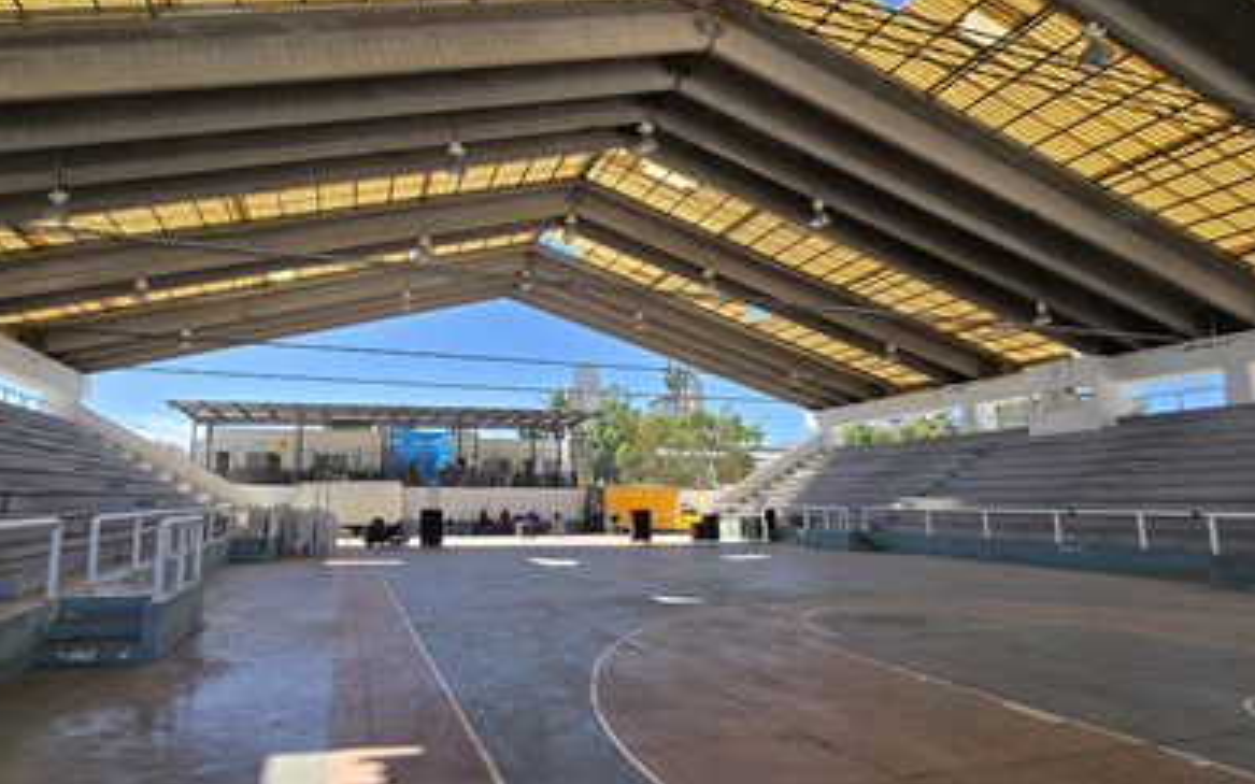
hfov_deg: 93.3
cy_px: 413
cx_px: 513
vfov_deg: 67.9
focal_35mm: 17
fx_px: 581
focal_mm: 2.2
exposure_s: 1/973
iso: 50
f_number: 2.2
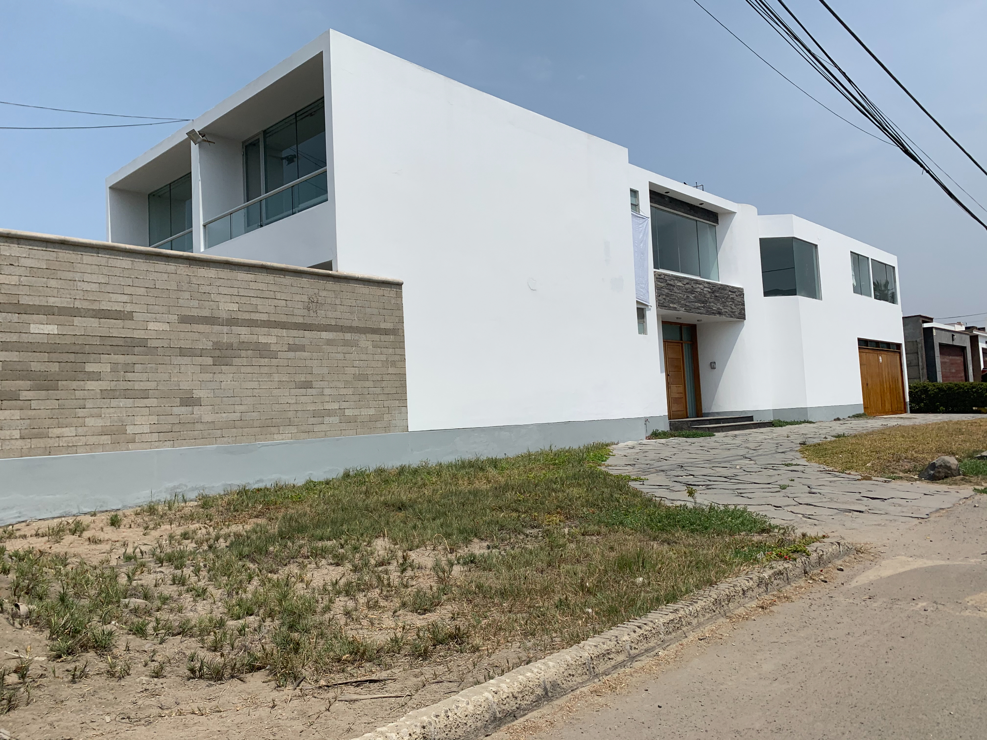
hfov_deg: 67.3
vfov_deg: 53.1
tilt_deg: +4.3
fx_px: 741
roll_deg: +2.3
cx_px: 494
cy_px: 370
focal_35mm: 26
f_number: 1.8
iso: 25
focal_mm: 4.25
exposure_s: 1/5714
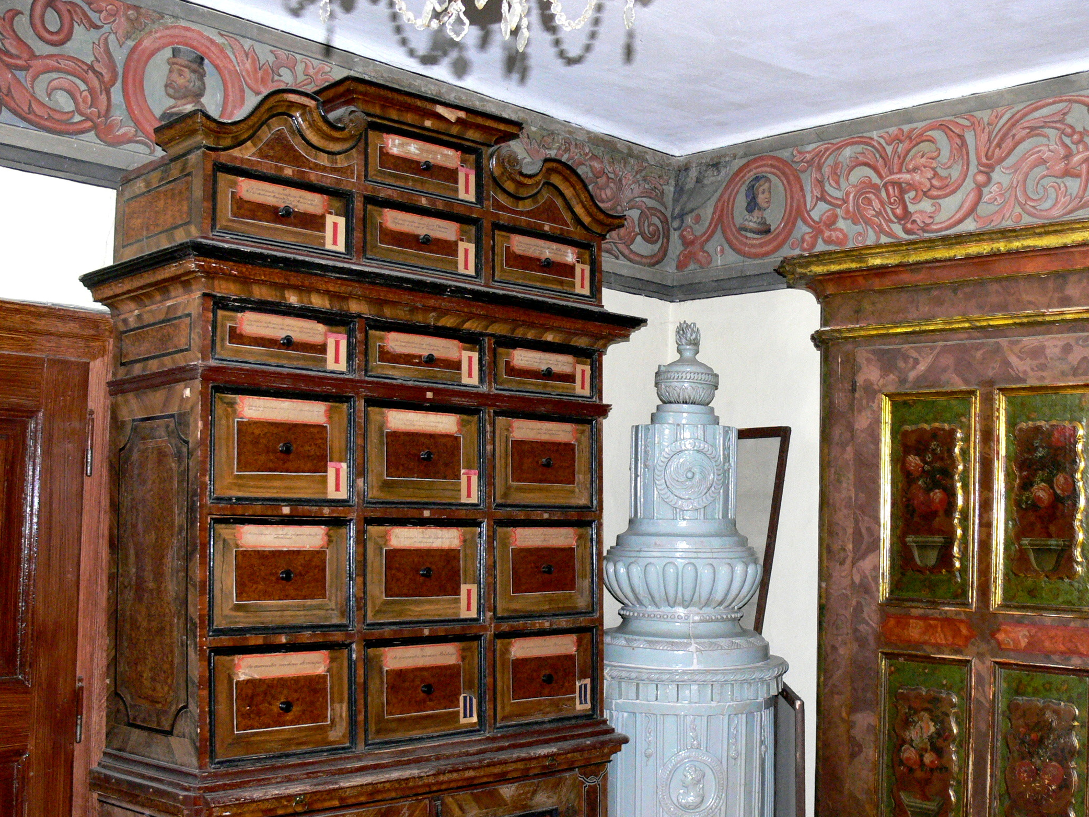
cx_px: 645
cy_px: 464
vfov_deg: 33.5
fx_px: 1353
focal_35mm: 43
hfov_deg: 43.7
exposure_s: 1/30
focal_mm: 7.4
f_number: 2.8
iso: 250
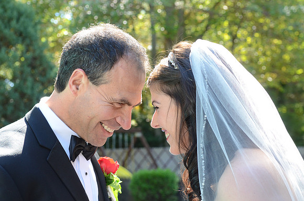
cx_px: 152
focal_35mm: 82
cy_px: 100
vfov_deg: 16.5
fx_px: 695
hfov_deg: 24.7
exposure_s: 1/100
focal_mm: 55
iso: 500
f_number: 5.6
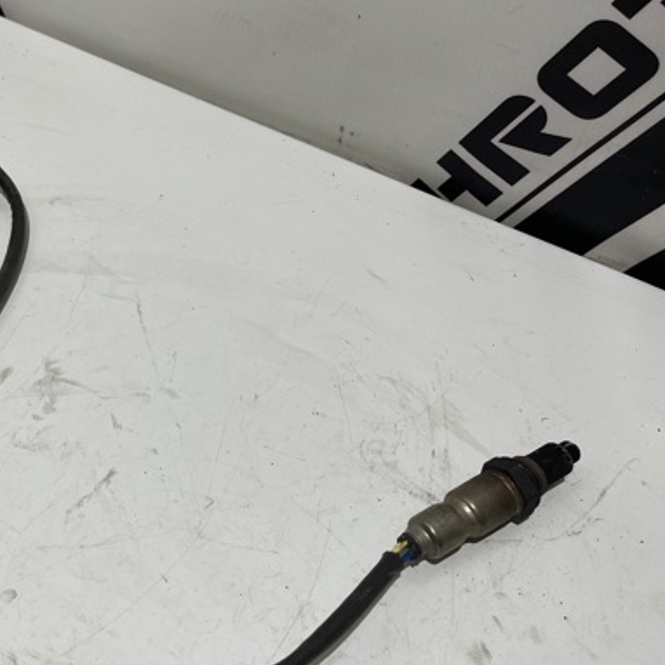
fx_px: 804
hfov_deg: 43.0
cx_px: 141
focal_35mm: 37
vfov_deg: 44.9
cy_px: 340
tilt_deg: -50.9
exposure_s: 1/100
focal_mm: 5.1
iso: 100
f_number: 1.6
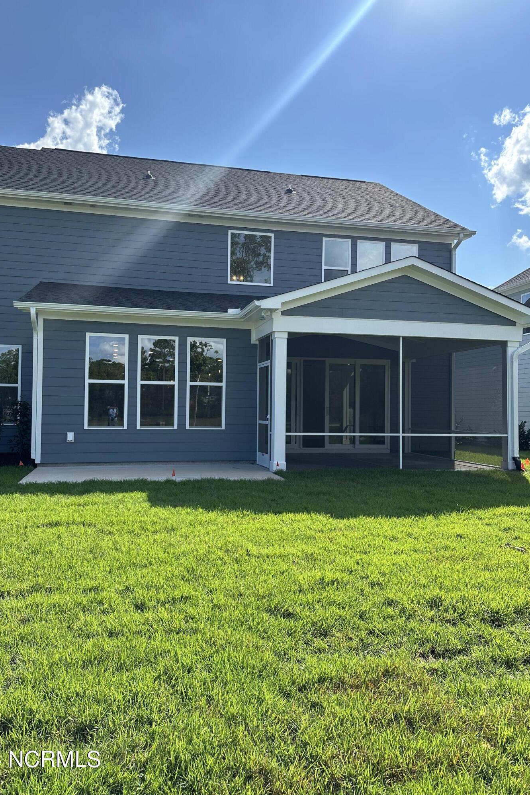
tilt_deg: +3.0
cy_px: 398
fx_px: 552
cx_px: 232
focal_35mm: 25
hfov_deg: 51.1
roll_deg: -0.7
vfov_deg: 71.5
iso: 80
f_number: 1.78
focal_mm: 6.86
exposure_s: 1/4016
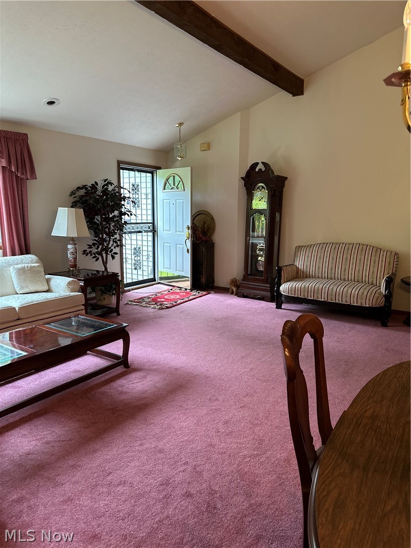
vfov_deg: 71.6
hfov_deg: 56.8
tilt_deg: -9.6
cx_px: 206
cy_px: 274
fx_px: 380
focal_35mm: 24
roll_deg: -0.1
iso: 320
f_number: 1.78
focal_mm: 6.86
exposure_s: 1/60
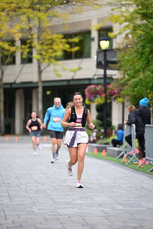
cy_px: 114
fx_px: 1274
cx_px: 76
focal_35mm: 200
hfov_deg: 6.9
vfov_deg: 10.3
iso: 640
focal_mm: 200
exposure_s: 1/2000
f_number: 2.8
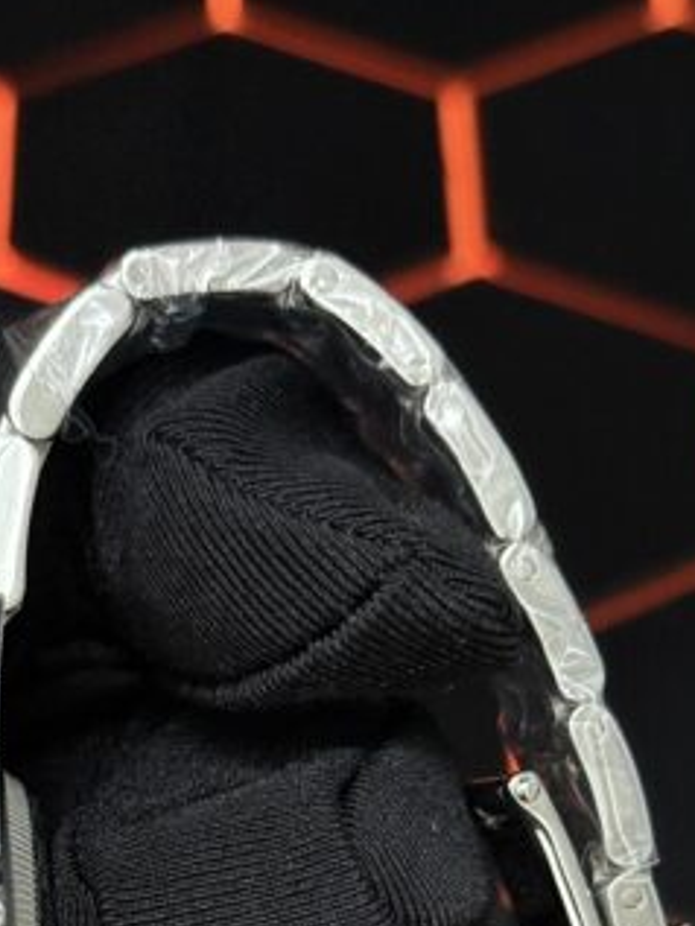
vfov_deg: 15.9
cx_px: 204
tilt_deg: -48.9
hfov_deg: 12.2
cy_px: 993
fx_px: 3237
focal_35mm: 121
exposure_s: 1/60
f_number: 1.78
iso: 250
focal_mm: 6.76
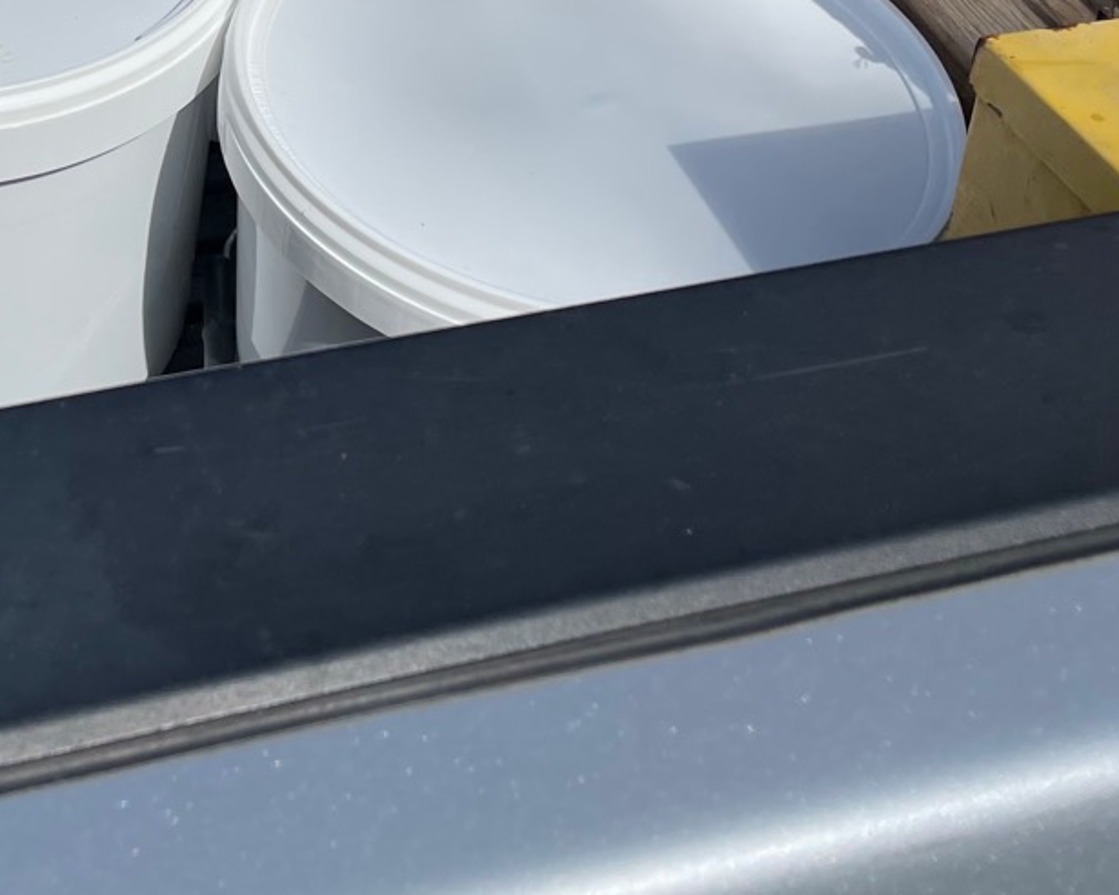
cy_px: -262
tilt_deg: -29.4
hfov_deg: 28.0
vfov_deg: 21.1
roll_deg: +0.3
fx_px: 2186
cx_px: 180
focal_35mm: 66
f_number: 1.6
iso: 32
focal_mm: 4.2
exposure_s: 1/7813
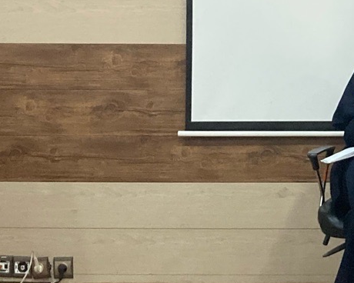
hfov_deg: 15.9
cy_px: 9
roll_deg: -0.6
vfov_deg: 13.4
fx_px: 1194
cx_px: 473
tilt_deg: -1.2
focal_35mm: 114
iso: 250
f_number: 1.8
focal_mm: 3.99
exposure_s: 1/60
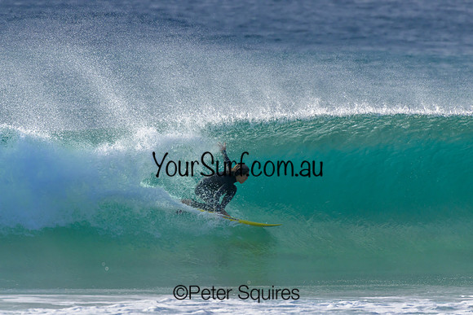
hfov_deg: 2.9
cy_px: 158
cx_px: 236
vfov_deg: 2.0
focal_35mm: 700
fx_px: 9199
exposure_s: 1/2000
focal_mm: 700
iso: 1600
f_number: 11
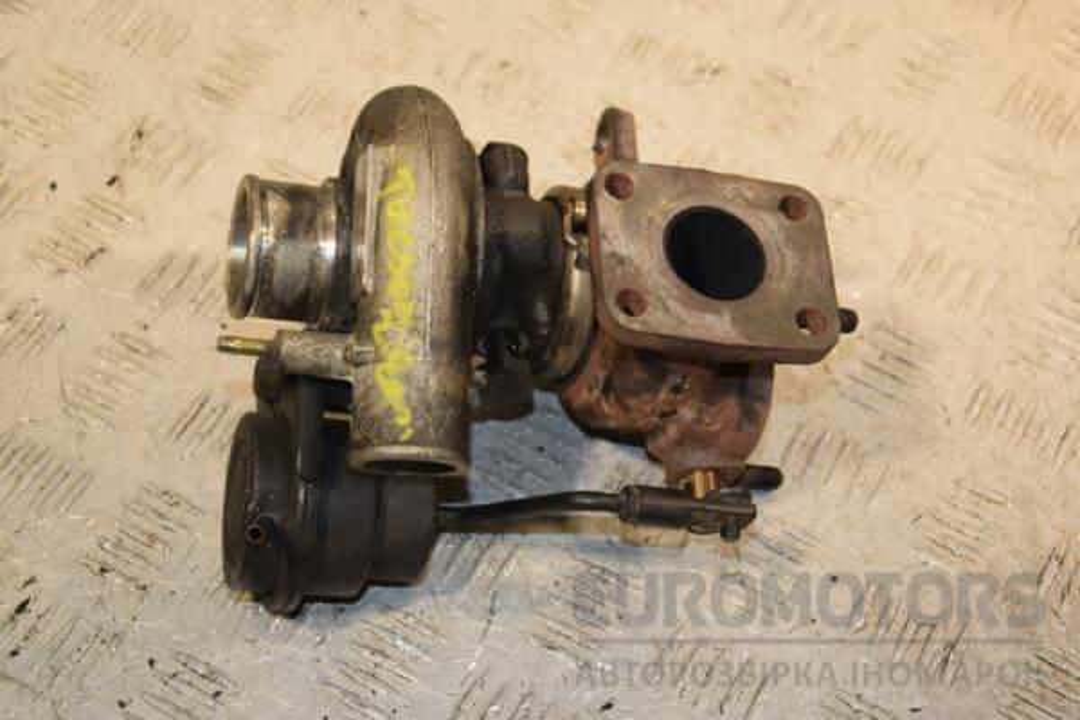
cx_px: 540
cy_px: 360
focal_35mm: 72
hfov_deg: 28.1
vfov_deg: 18.9
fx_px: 2160
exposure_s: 1/200
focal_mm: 48
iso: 800
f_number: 5.6
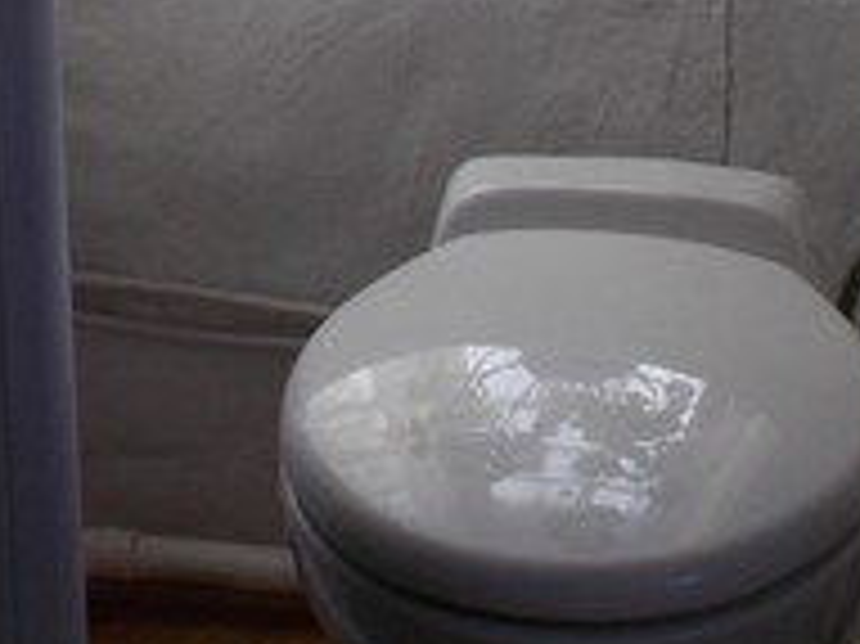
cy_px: -176
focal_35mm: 109
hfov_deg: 18.0
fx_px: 2706
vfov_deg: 13.1
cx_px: 342
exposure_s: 1/100
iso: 80
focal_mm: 4.6
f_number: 3.2
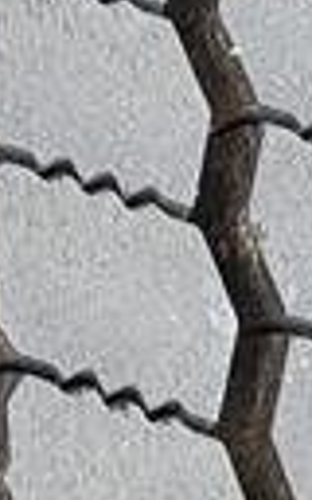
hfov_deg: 4.6
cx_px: -1398
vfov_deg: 9.1
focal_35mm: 229
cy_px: 383
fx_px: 3116
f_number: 1.8
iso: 64
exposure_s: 1/100
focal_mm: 5.4
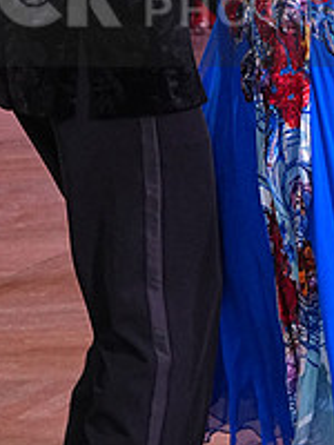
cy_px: -7
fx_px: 4117
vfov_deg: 6.2
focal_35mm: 320
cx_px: 279
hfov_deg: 4.6
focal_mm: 77
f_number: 7.1
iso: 2500
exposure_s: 1/250
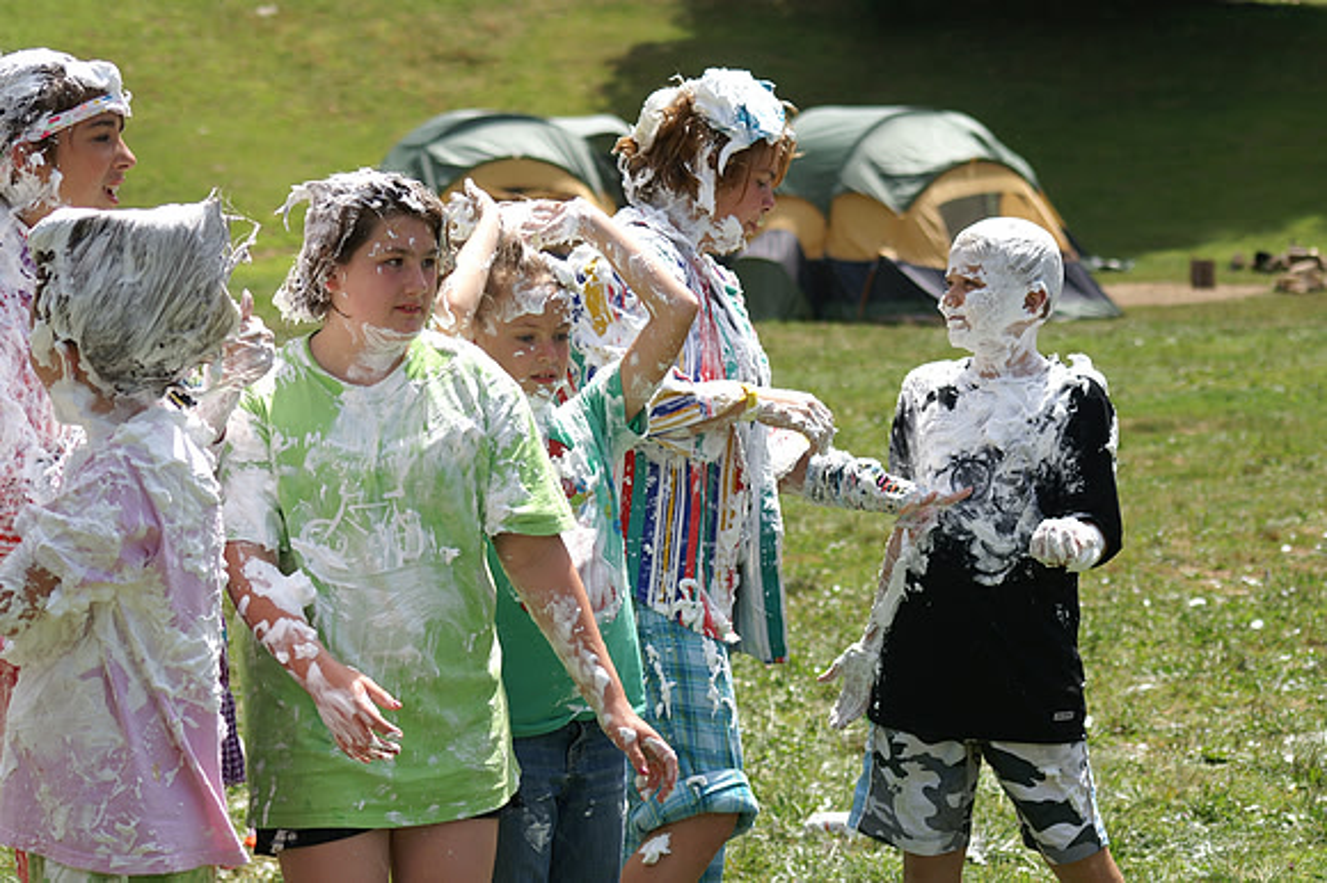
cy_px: 442
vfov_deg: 12.2
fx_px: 4144
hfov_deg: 18.2
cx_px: 664
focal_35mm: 112
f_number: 6.3
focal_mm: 75
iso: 100
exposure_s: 1/500
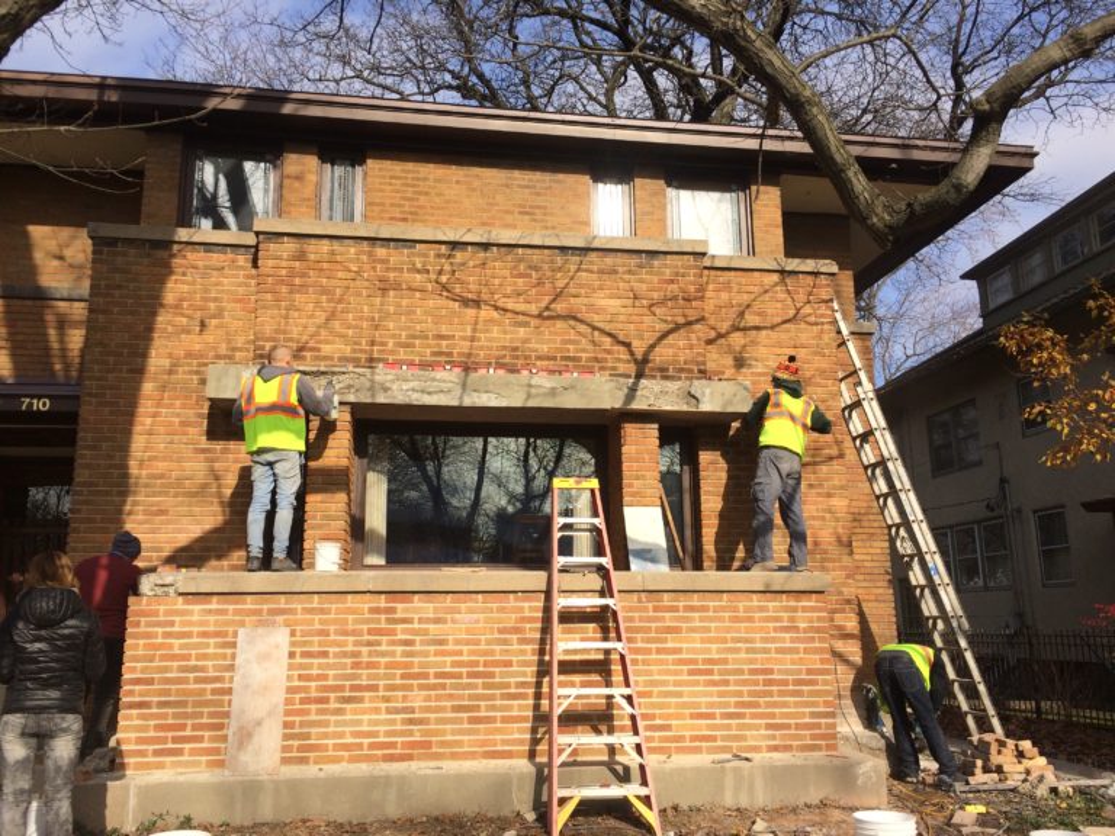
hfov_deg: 61.7
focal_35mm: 29
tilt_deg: +11.6
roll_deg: +2.4
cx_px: 558
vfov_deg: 48.2
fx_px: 934
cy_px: 418
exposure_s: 1/1953
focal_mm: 4.15
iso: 32
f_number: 2.2
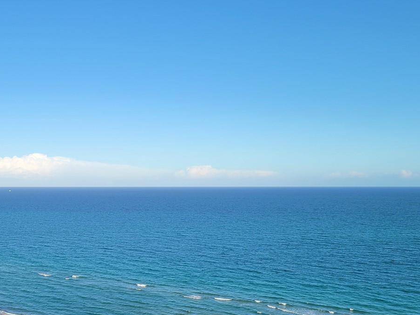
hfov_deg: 40.6
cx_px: 131
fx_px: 558
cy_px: 204
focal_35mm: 46
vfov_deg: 31.3
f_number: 1.8
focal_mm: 5.4
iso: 40
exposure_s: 1/2234
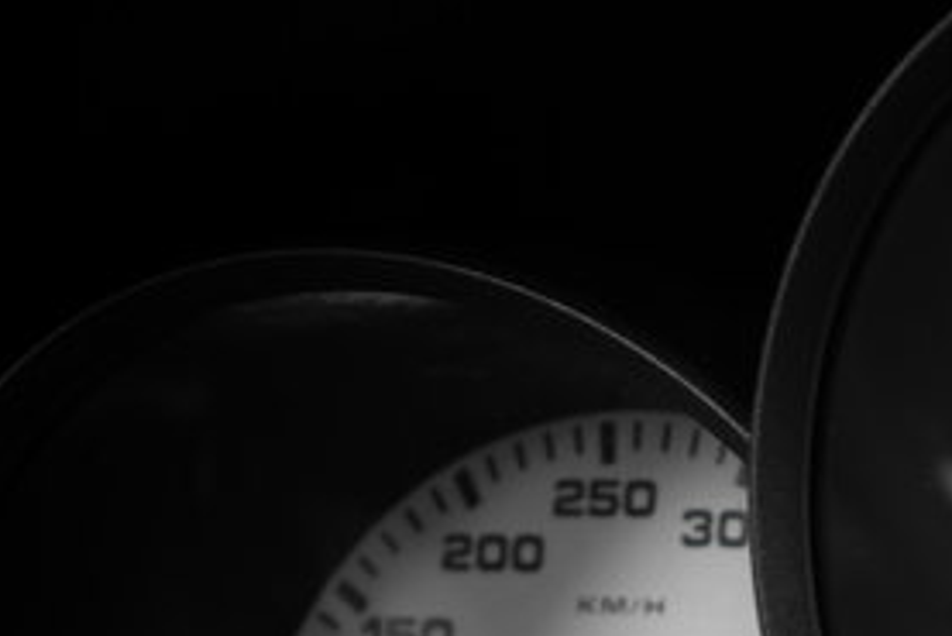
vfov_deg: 7.2
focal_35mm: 191
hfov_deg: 10.5
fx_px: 5053
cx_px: 1289
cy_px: 547
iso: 200
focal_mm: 69
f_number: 5.6
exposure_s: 1/40
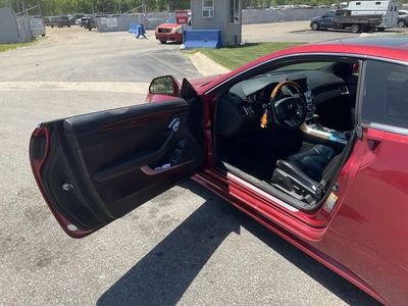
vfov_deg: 48.2
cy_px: 153
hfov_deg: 61.7
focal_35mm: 29
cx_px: 204
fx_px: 342
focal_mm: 3
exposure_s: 1/962
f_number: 1.8
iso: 25
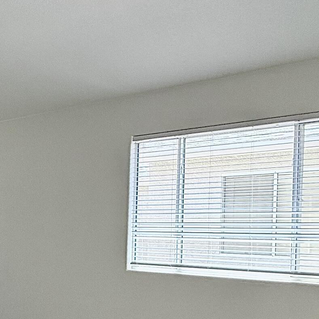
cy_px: 246
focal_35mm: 47
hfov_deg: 34.9
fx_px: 490
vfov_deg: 35.1
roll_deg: -1.7
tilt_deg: -1.4
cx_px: 63
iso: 64
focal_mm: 2.22
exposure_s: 1/200
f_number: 2.2
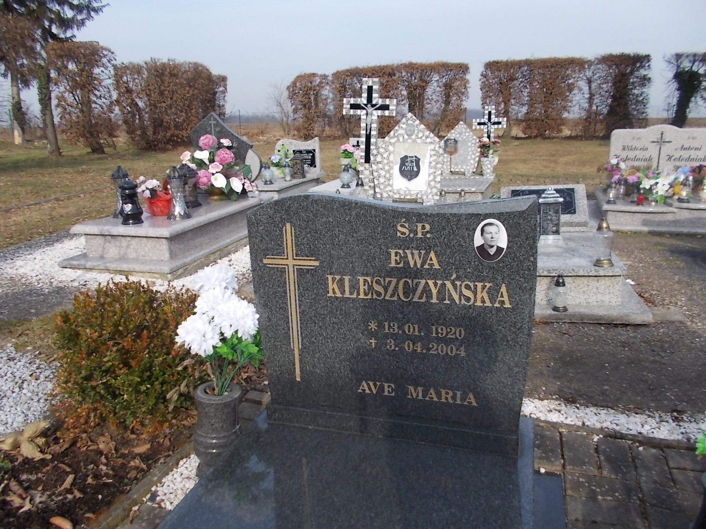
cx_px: 353
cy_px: 264
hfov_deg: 67.3
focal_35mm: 26
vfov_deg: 53.1
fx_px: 530
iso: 80
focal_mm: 4.6
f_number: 8
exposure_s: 1/100
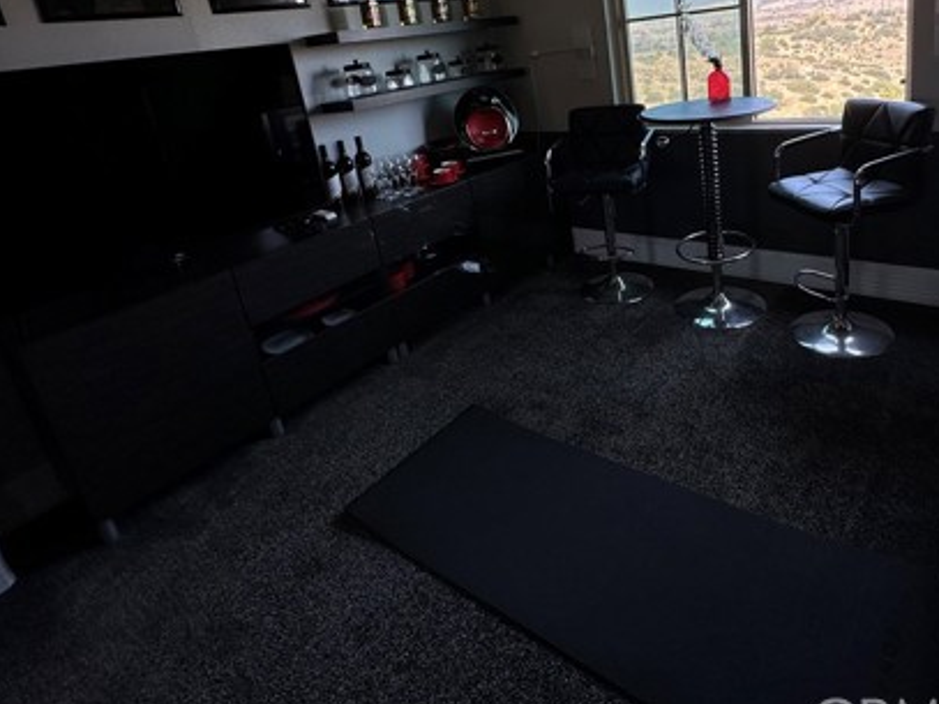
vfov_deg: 58.7
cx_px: 584
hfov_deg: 75.1
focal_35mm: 22
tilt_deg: -15.3
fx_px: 597
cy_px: 199
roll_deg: +7.7
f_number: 2.2
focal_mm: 2.22
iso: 40
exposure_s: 1/122
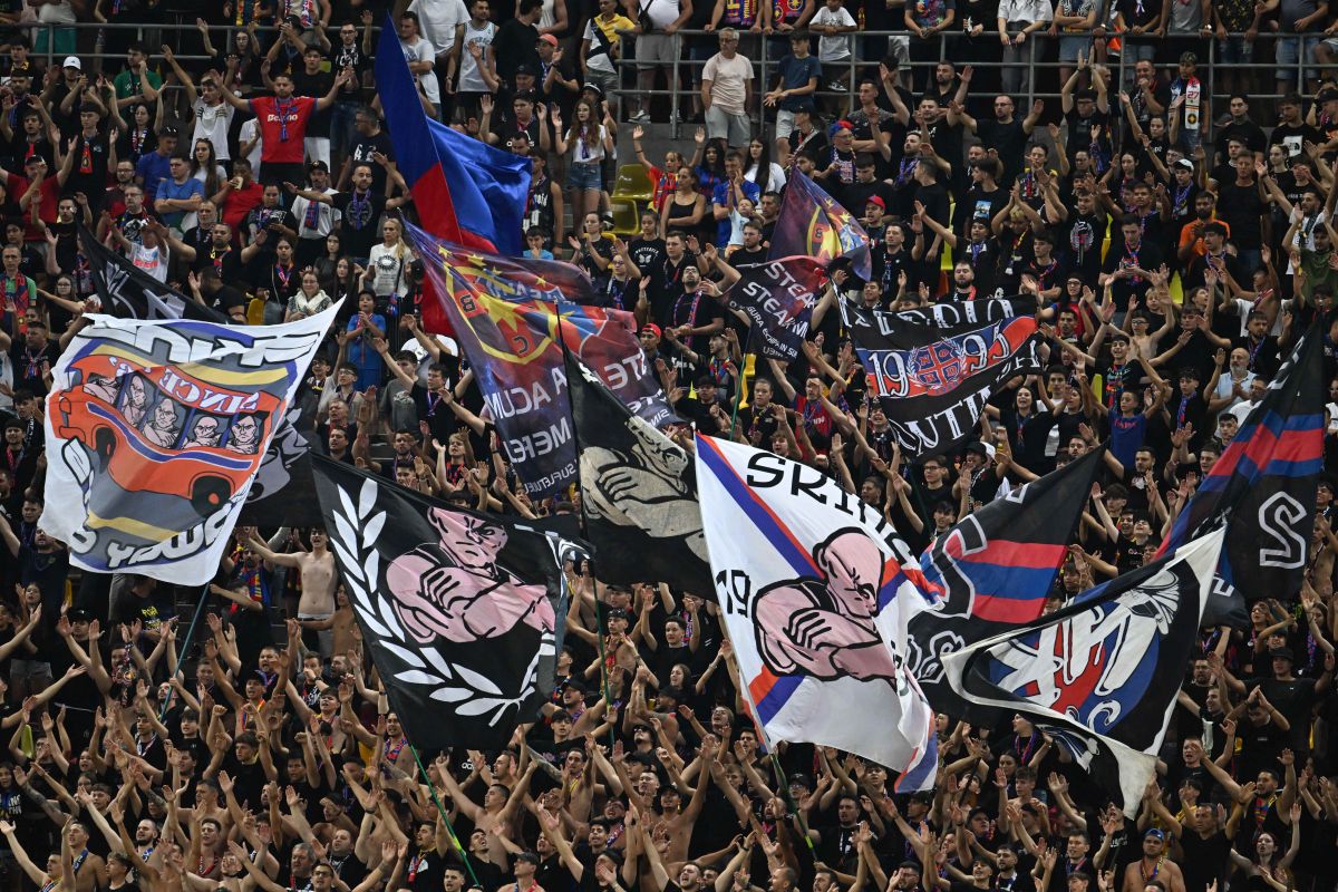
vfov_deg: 3.4
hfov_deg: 5.2
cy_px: 446
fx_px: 14866
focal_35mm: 400
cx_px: 669
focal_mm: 400
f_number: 4.5
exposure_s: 1/640
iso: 4000
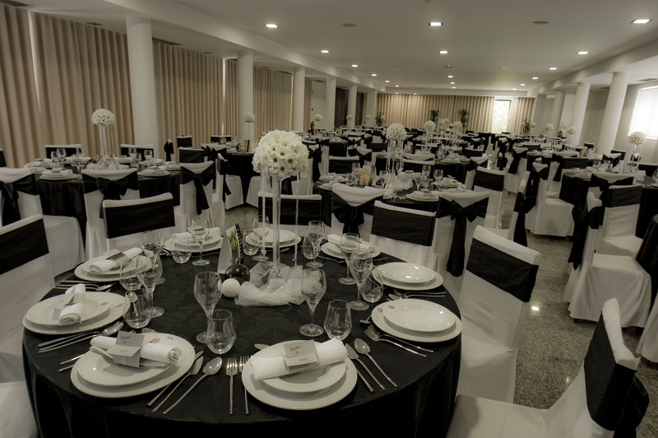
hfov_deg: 73.8
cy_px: 219
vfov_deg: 53.1
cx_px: 329
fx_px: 438
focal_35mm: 24
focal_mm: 24
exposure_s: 1/4
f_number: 7.1
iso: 100
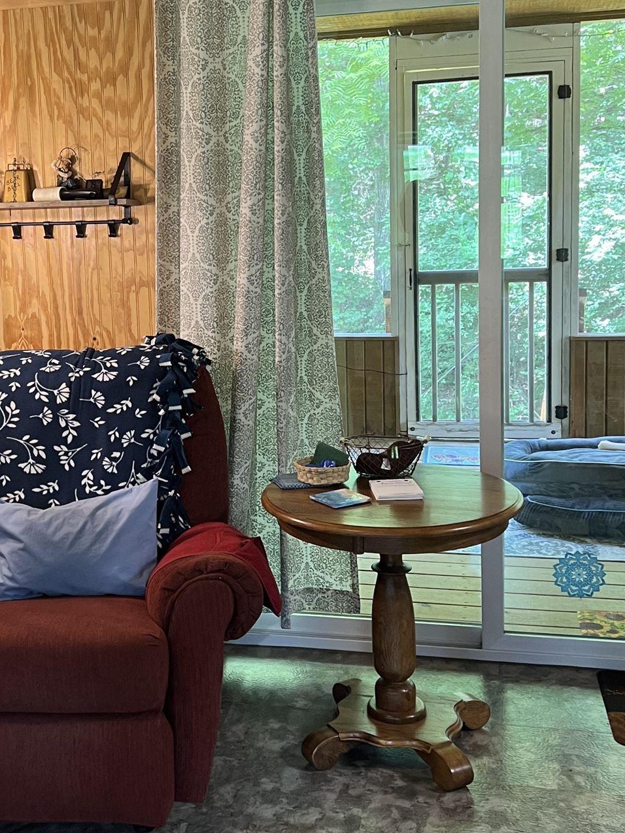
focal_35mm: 47
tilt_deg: -8.8
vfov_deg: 40.2
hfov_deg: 30.3
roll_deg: +2.4
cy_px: 328
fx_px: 1132
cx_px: 154
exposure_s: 1/60
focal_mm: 5.7
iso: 125
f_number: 1.5
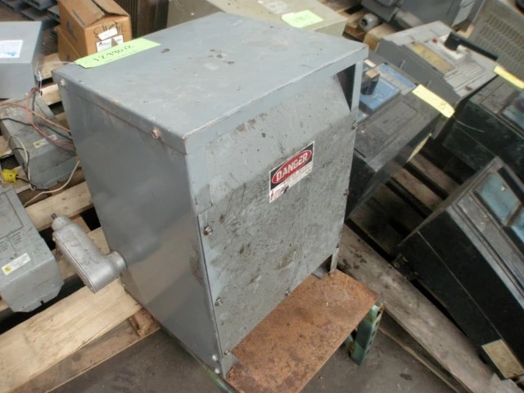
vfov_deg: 40.7
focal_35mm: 35
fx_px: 530
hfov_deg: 52.6
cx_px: 262
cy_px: 196
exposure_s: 1/23
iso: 400
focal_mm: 7.5
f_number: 2.7
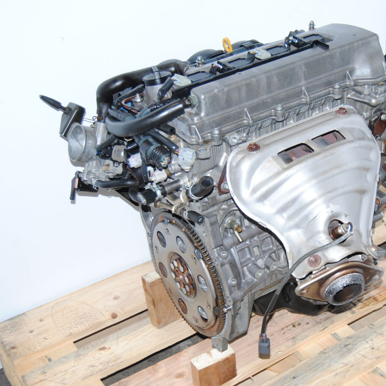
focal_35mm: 64
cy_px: 192
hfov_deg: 26.6
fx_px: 807
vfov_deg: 26.9
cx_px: 282
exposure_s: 1/200
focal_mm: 32
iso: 400
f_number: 4.5
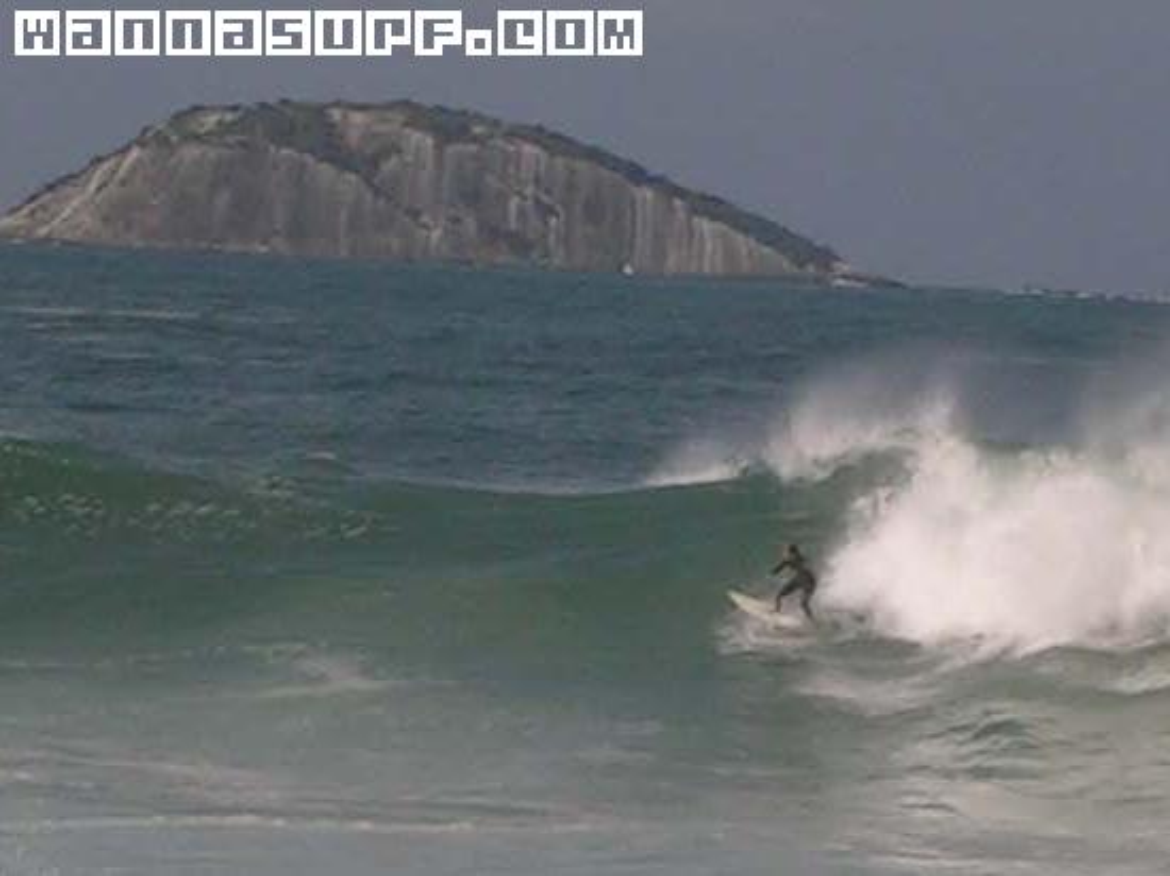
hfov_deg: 15.2
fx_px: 4392
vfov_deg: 11.4
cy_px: 438
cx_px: 585
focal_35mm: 130
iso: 50
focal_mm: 13
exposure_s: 1/496
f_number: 7.1
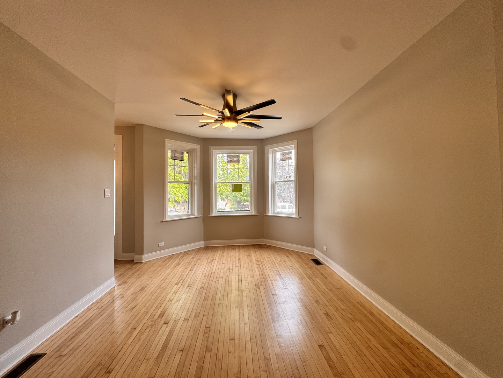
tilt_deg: -0.1
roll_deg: +0.1
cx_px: 252
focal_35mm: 14
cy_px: 189
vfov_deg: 85.7
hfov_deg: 102.1
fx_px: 203
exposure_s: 1/99
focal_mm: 2.22
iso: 64
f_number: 2.2
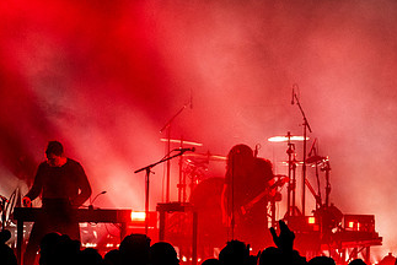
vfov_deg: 7.7
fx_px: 1976
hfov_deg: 11.4
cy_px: 166
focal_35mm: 179
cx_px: 372
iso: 3200
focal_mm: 80
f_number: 4
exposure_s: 1/320
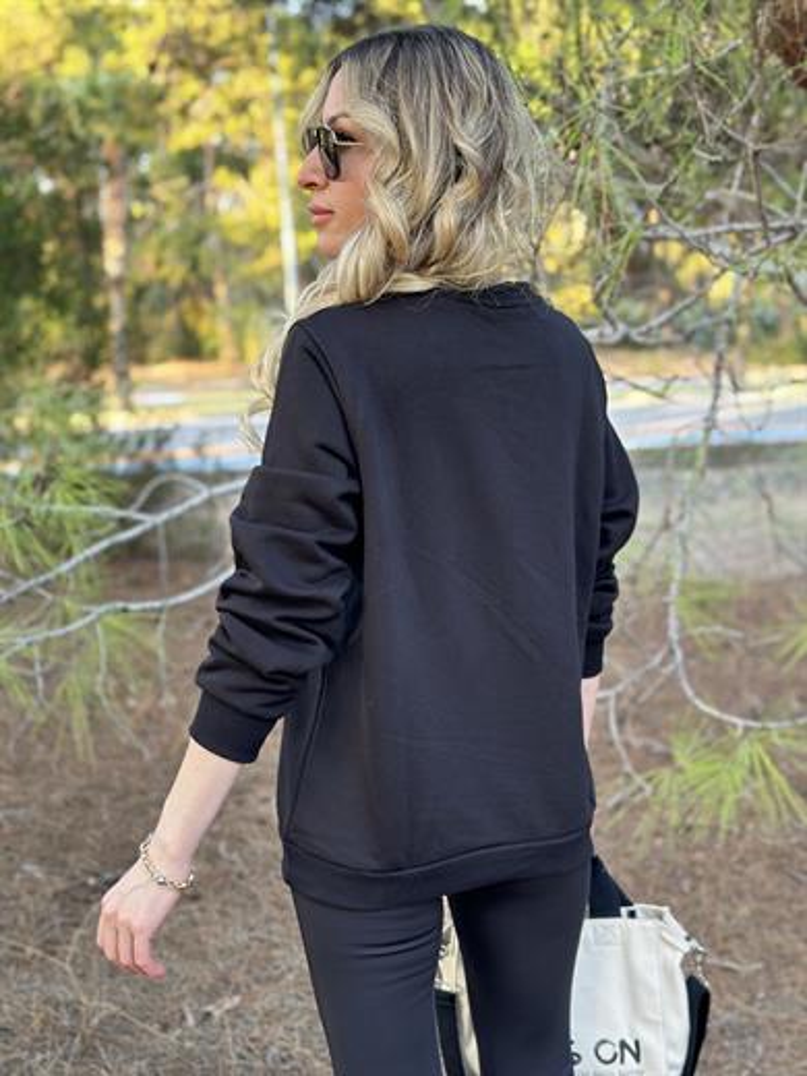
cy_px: 538
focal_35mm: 48
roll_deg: +1.7
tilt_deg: -9.5
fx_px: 1492
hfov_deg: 30.3
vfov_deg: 39.7
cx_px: 404
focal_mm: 6.86
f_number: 1.78
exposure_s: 1/121
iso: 100
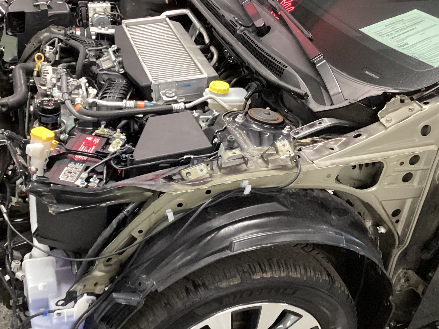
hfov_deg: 43.4
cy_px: 188
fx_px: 545
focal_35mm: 43
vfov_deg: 33.5
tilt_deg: -35.7
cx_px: 154
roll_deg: -5.3
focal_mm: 3.3
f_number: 2.4
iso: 400
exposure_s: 1/33
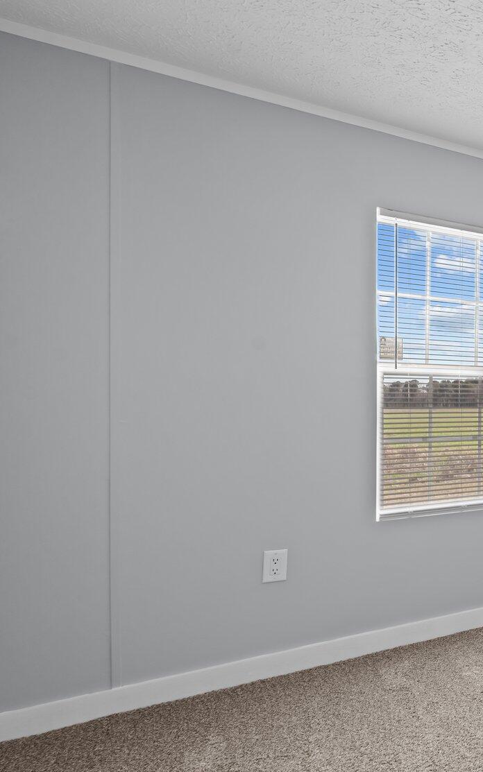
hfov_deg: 29.2
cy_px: 403
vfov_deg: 62.9
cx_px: 694
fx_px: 632
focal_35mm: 30
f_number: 8
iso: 320
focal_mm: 16
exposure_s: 1/8
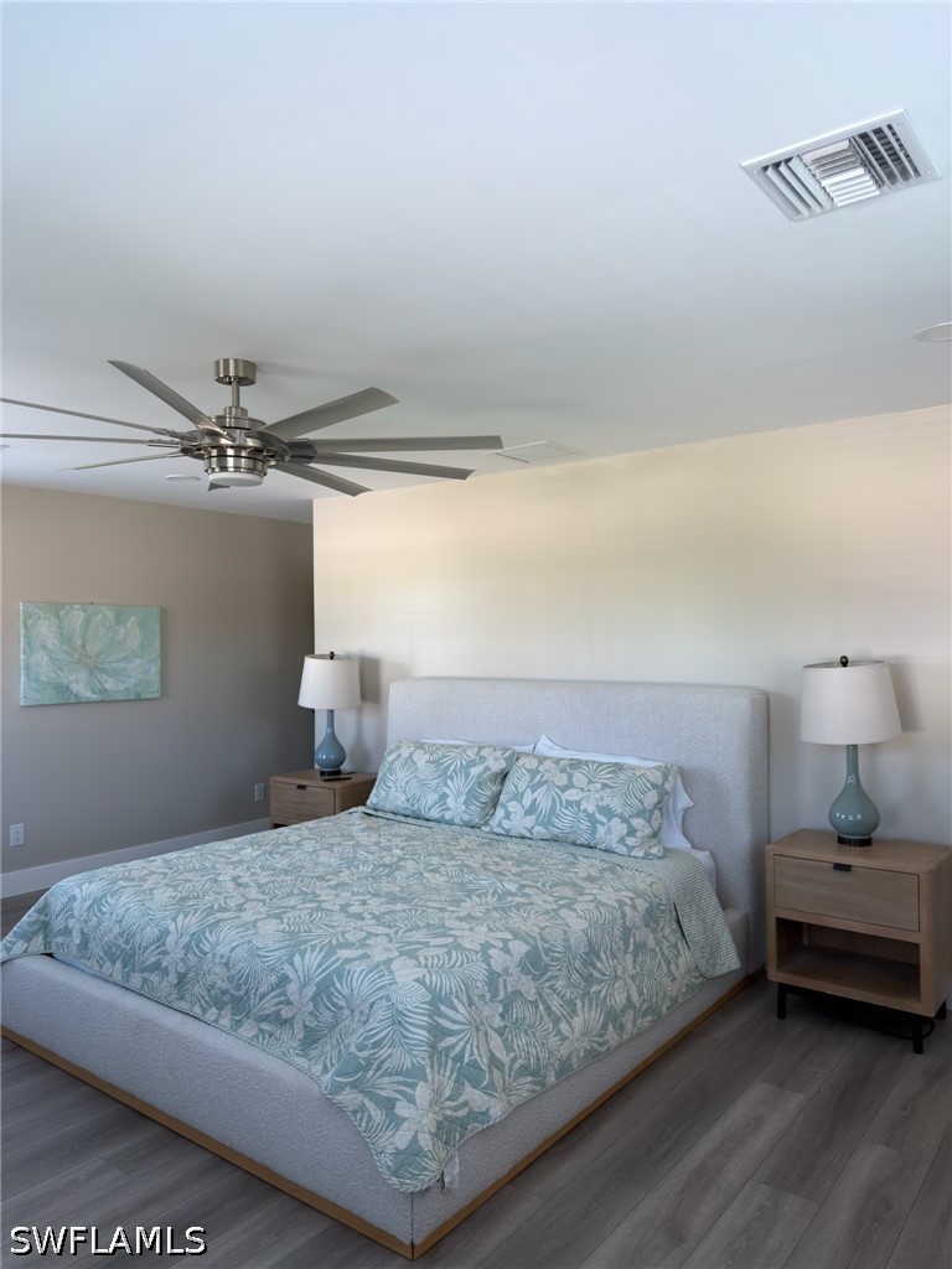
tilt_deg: -1.4
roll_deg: +0.6
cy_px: 634
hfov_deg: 56.8
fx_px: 880
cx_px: 476
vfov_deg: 71.6
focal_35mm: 24
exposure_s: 1/112
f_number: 1.78
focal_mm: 6.76
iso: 100
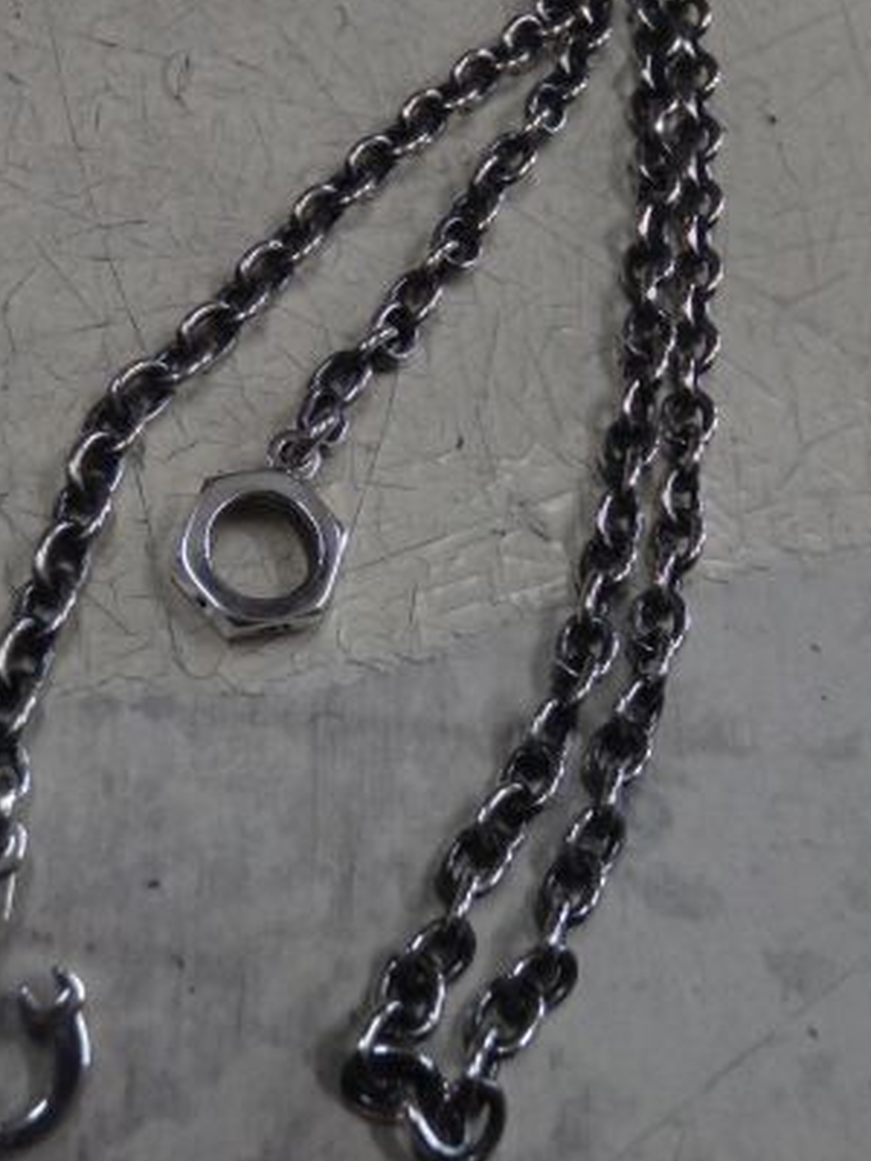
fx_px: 1510
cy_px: 520
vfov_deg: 42.0
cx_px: 344
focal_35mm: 45
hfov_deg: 32.1
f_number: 4.5
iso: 1600
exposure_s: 1/200
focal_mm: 6.4
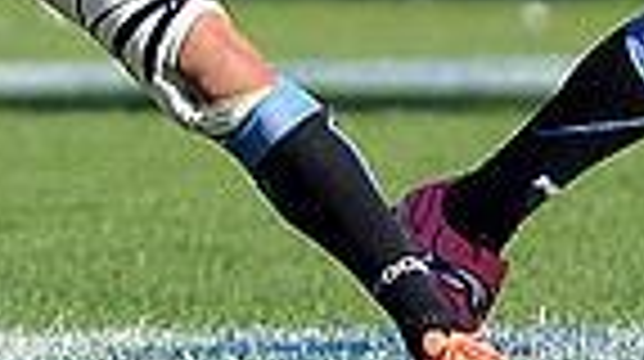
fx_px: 14138
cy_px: -371
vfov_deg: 1.5
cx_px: 45
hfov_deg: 2.6
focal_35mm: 829
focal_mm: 195
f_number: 2.8
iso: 320
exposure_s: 1/2000
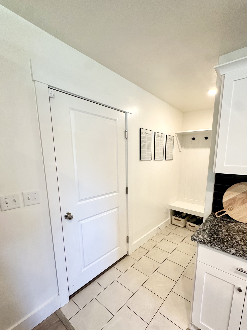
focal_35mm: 16
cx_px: 140
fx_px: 152
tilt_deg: -10.3
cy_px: 184
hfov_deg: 77.7
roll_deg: -1.4
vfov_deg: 94.1
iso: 250
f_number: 2.2
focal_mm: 2.22
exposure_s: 1/120
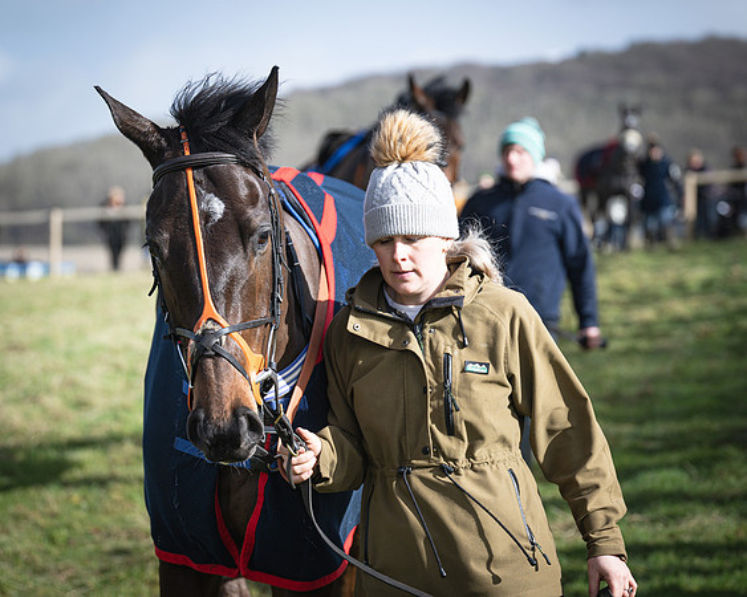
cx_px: 336
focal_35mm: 133
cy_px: 298
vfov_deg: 11.6
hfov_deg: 14.5
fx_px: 2938
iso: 160
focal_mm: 79
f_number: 2.8
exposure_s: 1/2000
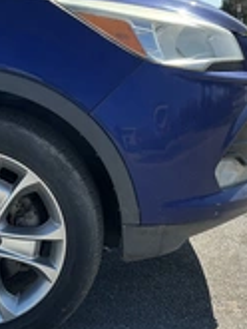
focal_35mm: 68
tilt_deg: -9.2
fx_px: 646
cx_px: 110
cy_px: 160
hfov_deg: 21.6
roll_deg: -1.1
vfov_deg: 28.5
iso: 25
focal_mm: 3
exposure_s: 1/1451
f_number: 1.8
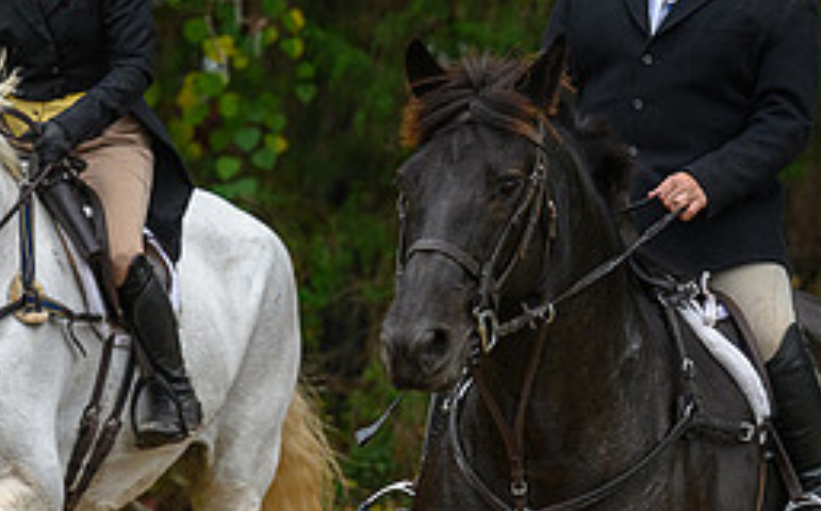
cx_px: 141
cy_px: 284
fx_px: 7197
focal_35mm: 322
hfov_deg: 6.5
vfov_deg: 4.1
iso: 1250
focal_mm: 130
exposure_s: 1/1000
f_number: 3.2
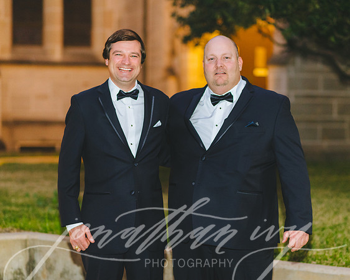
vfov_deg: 15.5
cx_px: 191
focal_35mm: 99
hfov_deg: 19.3
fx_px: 1029
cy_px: 144
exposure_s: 1/125
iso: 1600
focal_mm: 85
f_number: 2.2
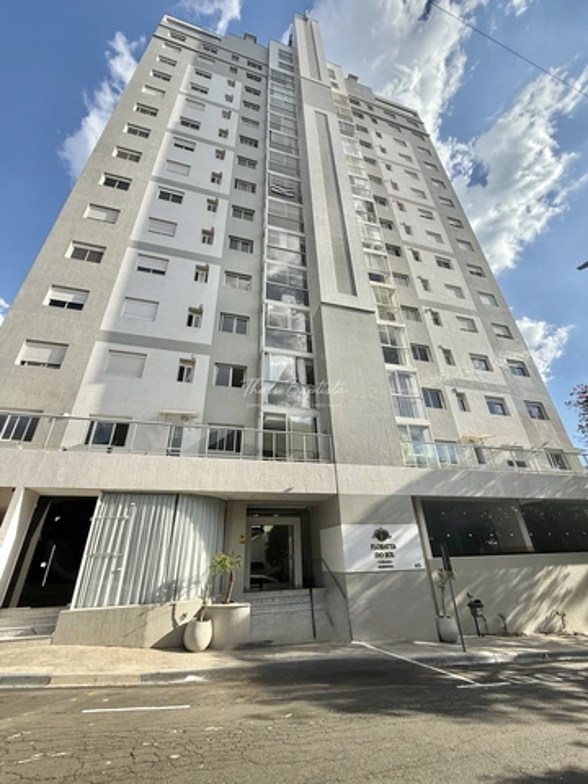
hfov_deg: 85.7
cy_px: 392
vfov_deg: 102.1
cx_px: 294
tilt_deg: +28.7
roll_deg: +2.0
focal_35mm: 14
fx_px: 317
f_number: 2.2
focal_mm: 2.22
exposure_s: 1/1339
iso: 50
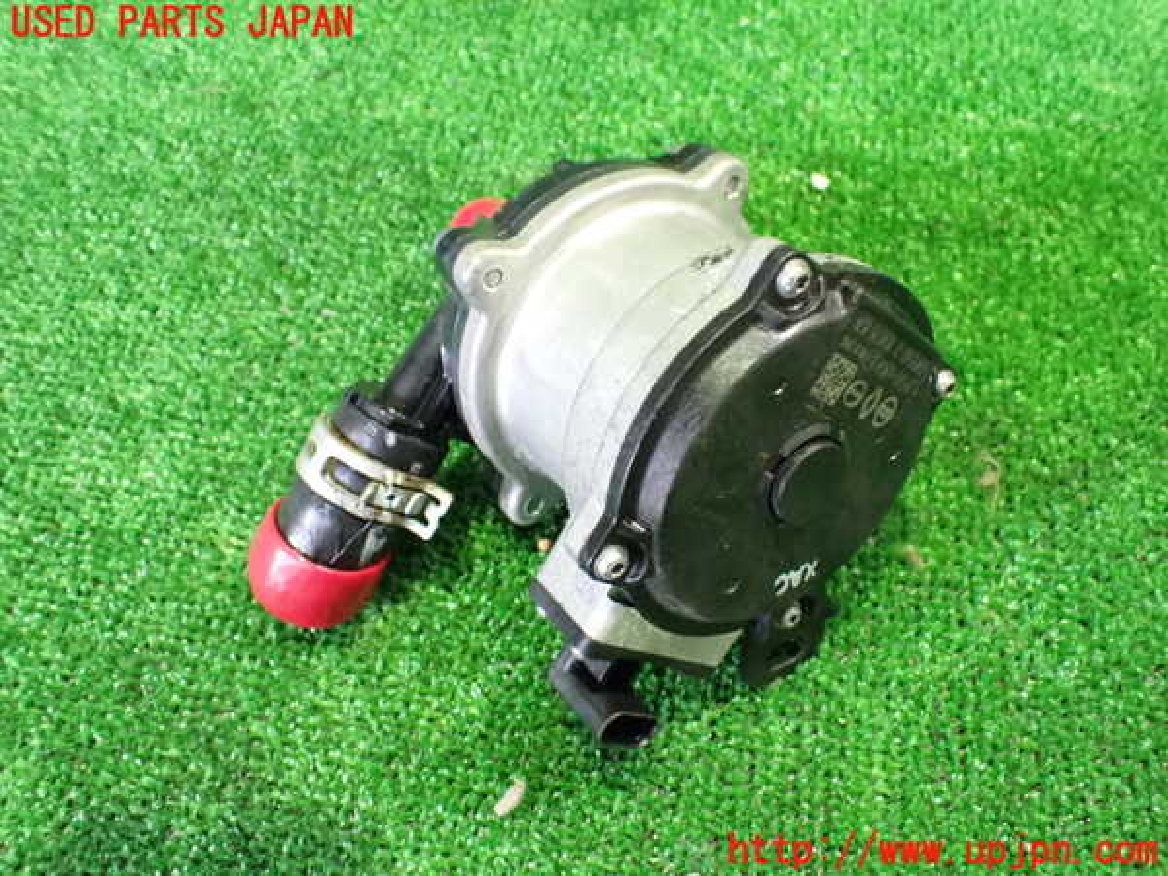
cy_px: 438
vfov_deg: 46.8
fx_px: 1012
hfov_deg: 60.0
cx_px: 584
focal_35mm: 30
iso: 1250
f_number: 2.3
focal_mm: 5.4
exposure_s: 1/30
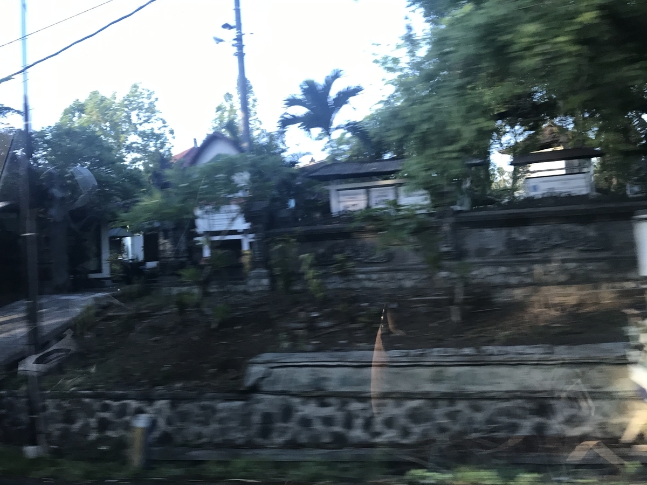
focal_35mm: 28
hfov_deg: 63.4
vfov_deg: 49.7
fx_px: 523
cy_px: 242
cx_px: 324
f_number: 1.8
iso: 25
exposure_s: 1/25
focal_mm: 3.99
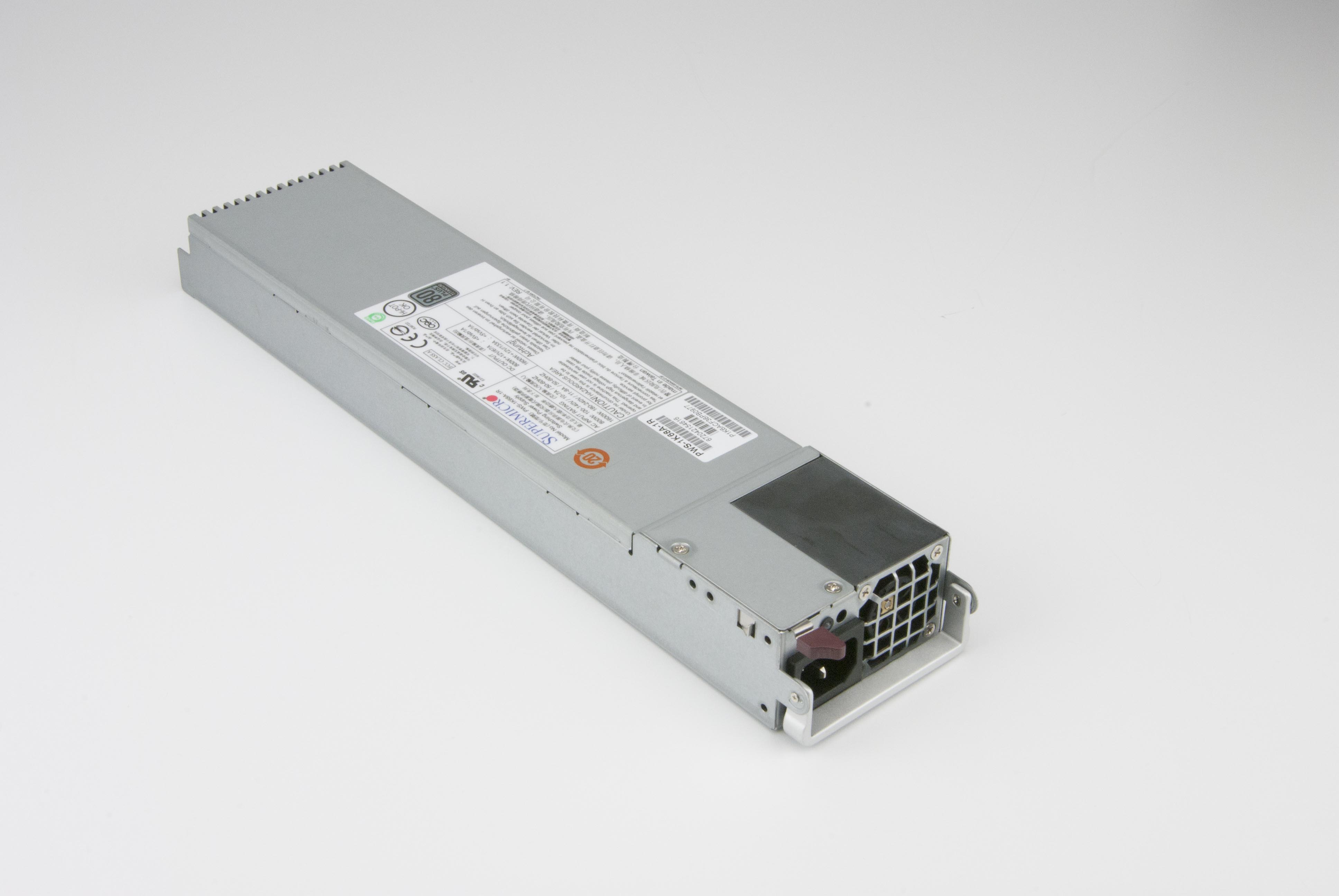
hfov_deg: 33.4
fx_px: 2234
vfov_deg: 22.7
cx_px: 670
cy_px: 448
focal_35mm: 60
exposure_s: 1/30
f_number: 22
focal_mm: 40
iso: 400
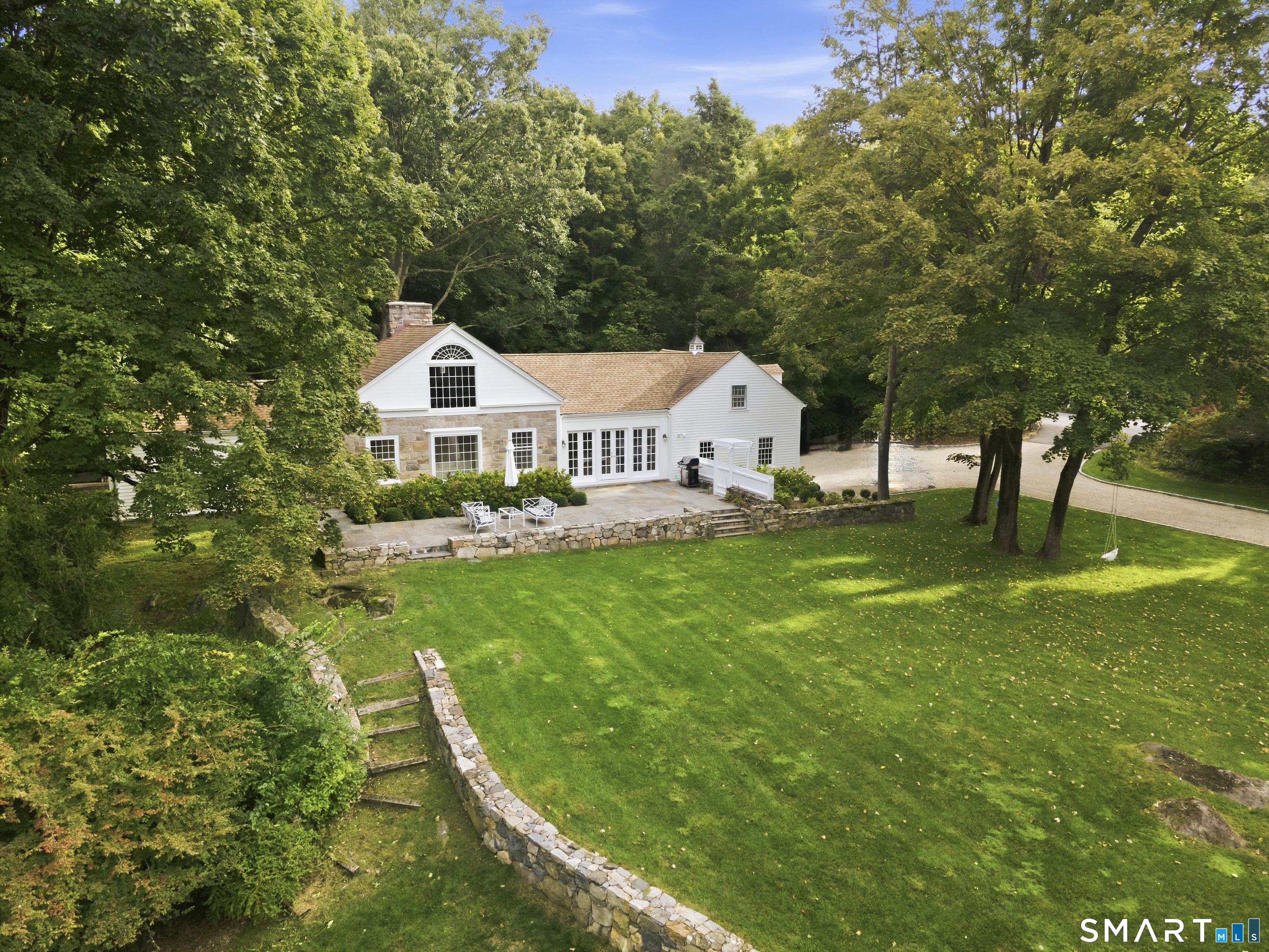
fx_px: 880
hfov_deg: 71.6
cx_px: 634
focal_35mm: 24
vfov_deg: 56.8
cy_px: 476
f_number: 2.8
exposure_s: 1/160
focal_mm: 4.5
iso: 100
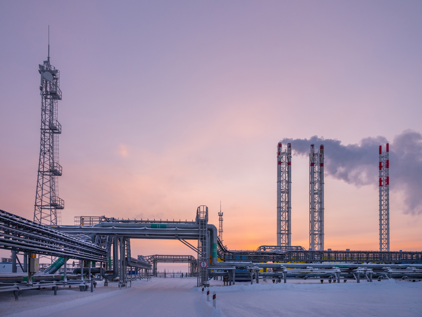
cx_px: 211
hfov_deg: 69.4
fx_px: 305
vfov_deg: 54.9
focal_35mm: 25
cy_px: 158
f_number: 4
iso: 1600
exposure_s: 1/2200
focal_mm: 32
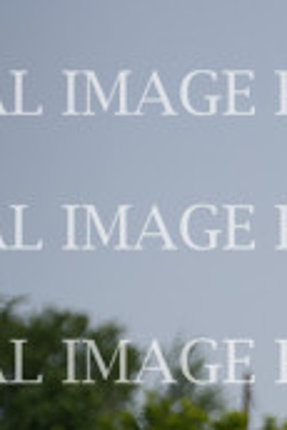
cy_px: 698
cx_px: 258
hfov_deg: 2.5
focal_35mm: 562
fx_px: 6707
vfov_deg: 3.6
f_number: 4
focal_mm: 167
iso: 320
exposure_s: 1/6400
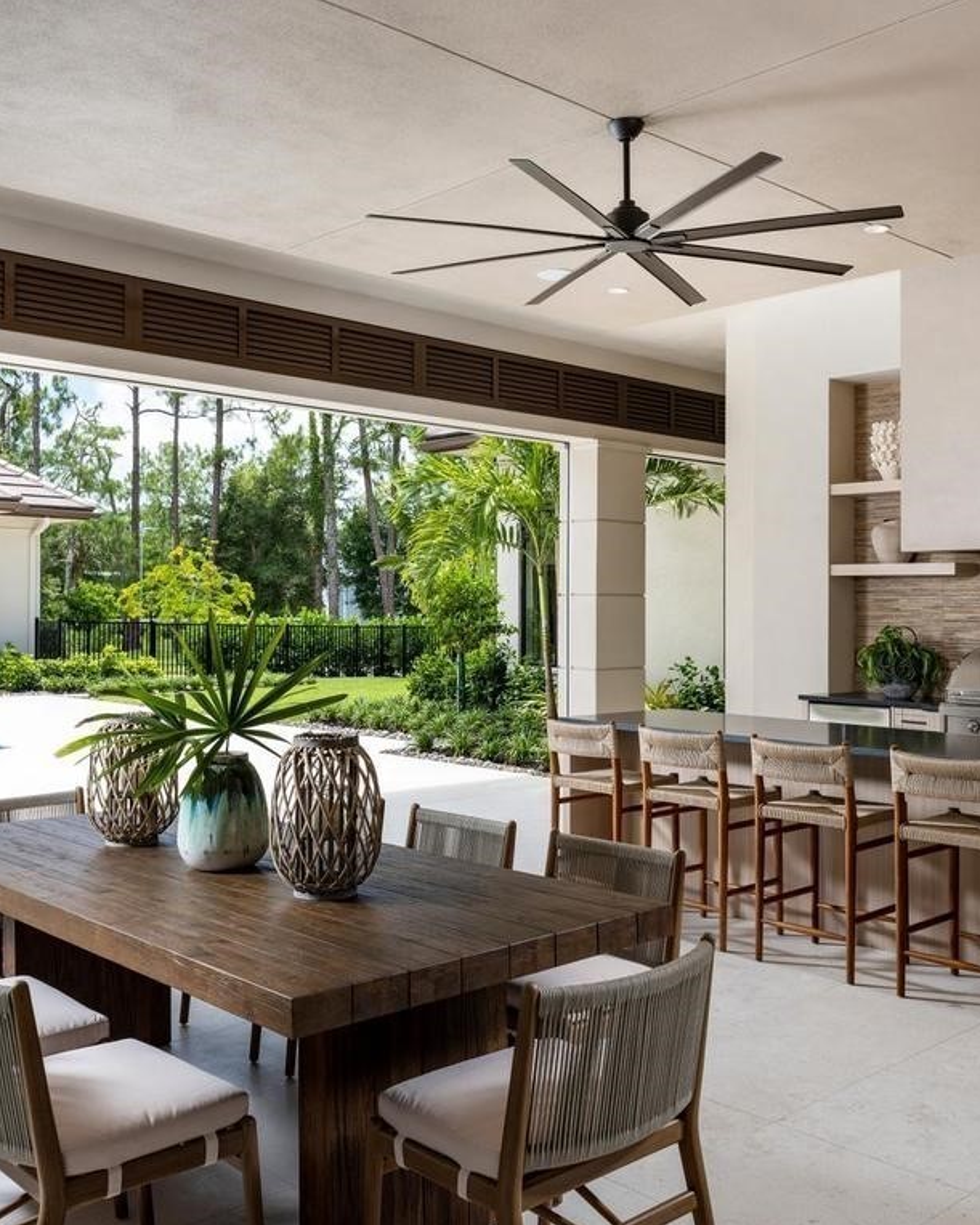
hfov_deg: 43.3
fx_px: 1233
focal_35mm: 34
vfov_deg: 52.8
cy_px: 614
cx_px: 550
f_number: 11
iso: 200
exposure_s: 1/100
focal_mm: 32.6
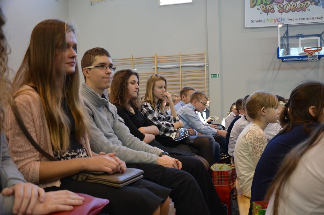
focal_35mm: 33
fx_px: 296
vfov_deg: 39.8
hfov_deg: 57.3
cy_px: 108
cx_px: 162
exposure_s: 1/60
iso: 640
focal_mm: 22
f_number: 4
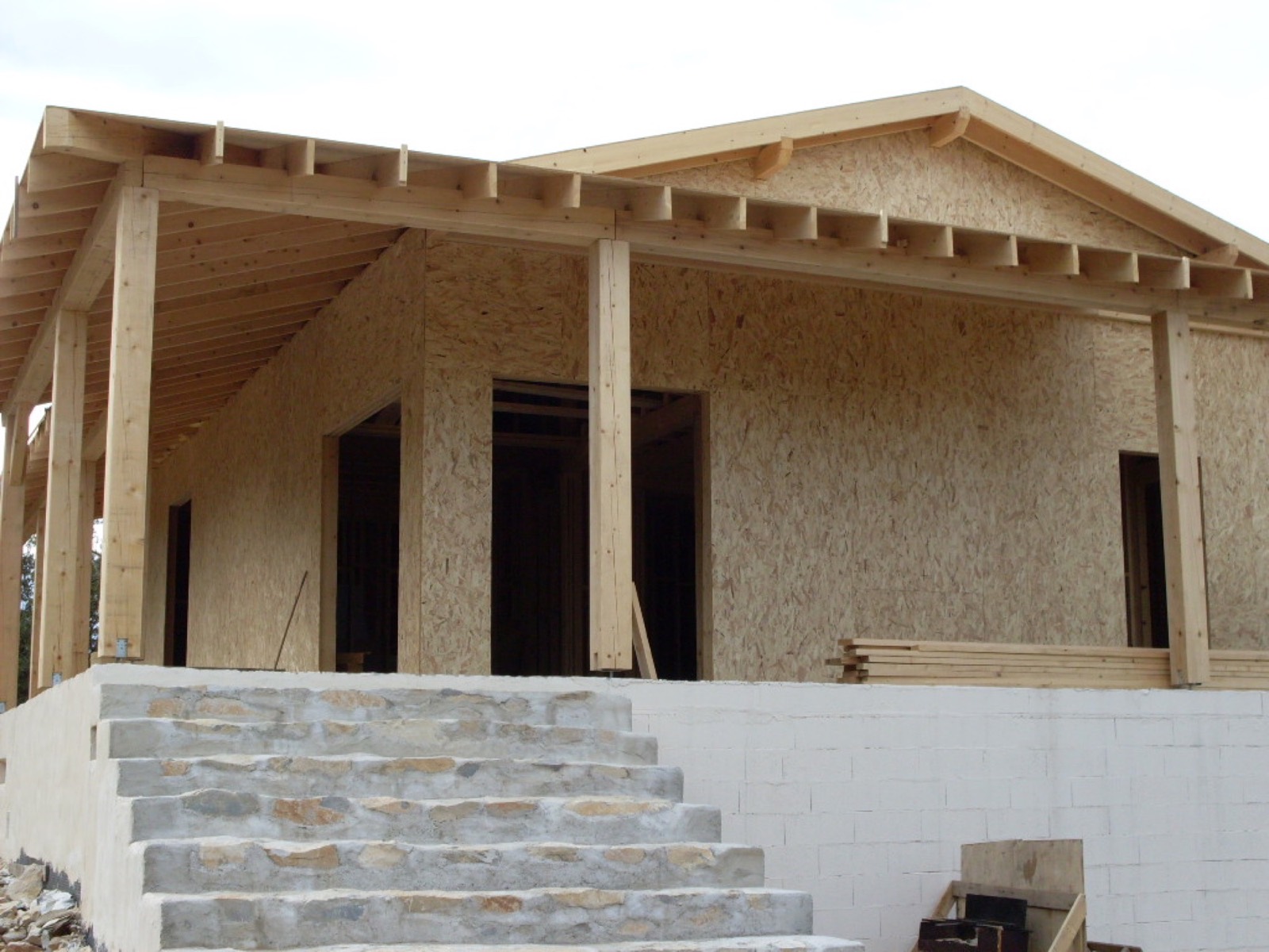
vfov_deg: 24.4
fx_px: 2200
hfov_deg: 32.2
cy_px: 476
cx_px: 634
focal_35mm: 60
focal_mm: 9.9
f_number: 3.4
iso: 80
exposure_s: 1/500
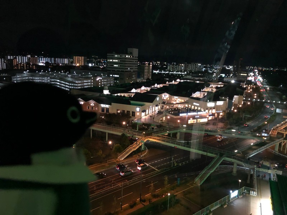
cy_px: 108
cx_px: 144
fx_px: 232
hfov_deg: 63.4
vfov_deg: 49.7
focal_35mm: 28
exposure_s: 1/6
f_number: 1.8
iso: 80
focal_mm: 3.99
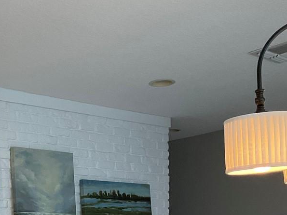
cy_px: 270
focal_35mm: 78
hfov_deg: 23.5
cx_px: -28
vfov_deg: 17.8
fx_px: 647
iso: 64
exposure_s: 1/60
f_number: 1.8
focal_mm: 3
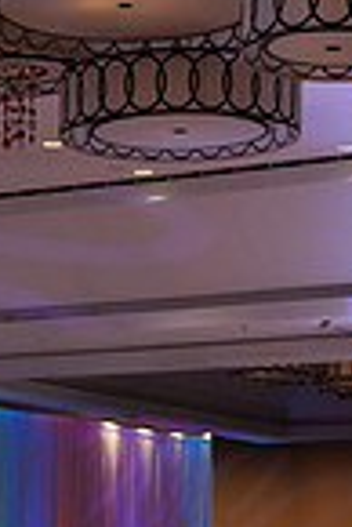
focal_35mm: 140
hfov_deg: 9.8
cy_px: 934
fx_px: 2048
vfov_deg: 13.3
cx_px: 5
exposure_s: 1/500
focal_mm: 35
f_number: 4
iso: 2000
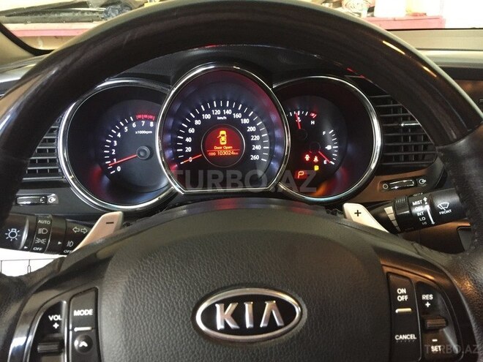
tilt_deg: -19.0
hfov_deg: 61.7
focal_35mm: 29
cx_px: 242
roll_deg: +2.1
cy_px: 181
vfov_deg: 48.2
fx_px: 405
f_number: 2.2
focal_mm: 4.15
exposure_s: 1/25
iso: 250
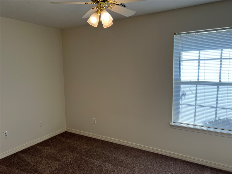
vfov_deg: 53.1
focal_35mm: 26
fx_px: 174
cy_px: 87
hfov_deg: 67.3
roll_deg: +1.4
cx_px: 116
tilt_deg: -6.4
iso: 50
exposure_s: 1/333
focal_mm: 5.7
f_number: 1.5
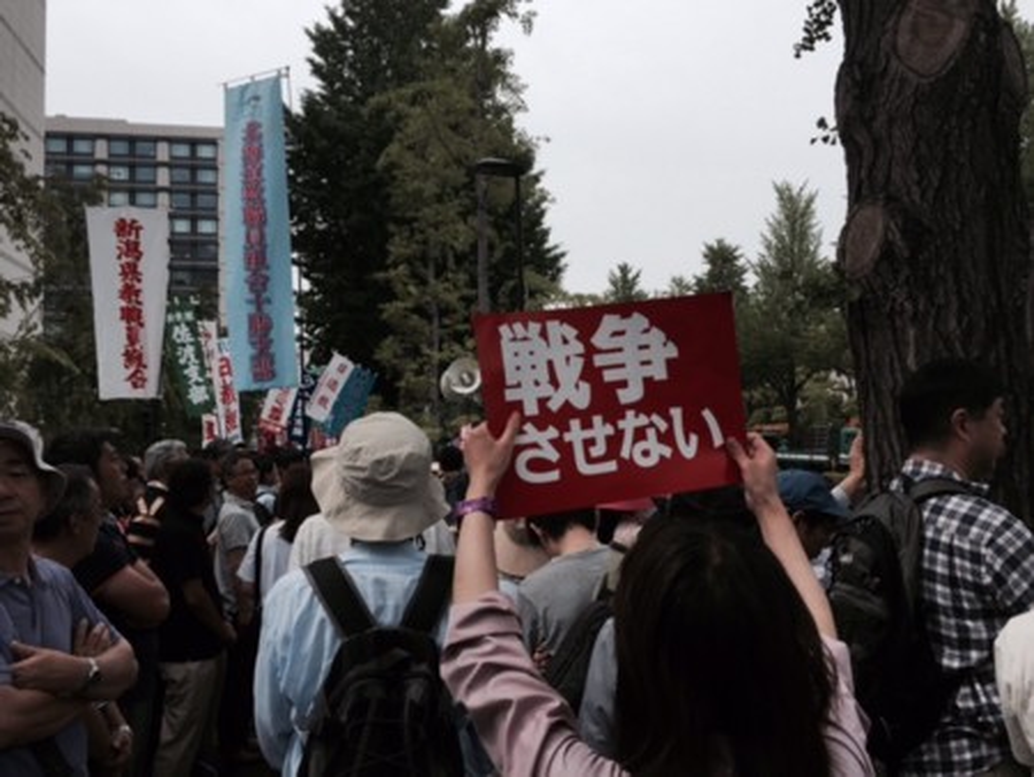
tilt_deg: +10.5
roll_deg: +0.7
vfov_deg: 48.3
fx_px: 867
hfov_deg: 61.6
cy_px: 388
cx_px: 517
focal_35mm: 29
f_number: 2.2
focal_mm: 4.15
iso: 32
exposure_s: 1/1464
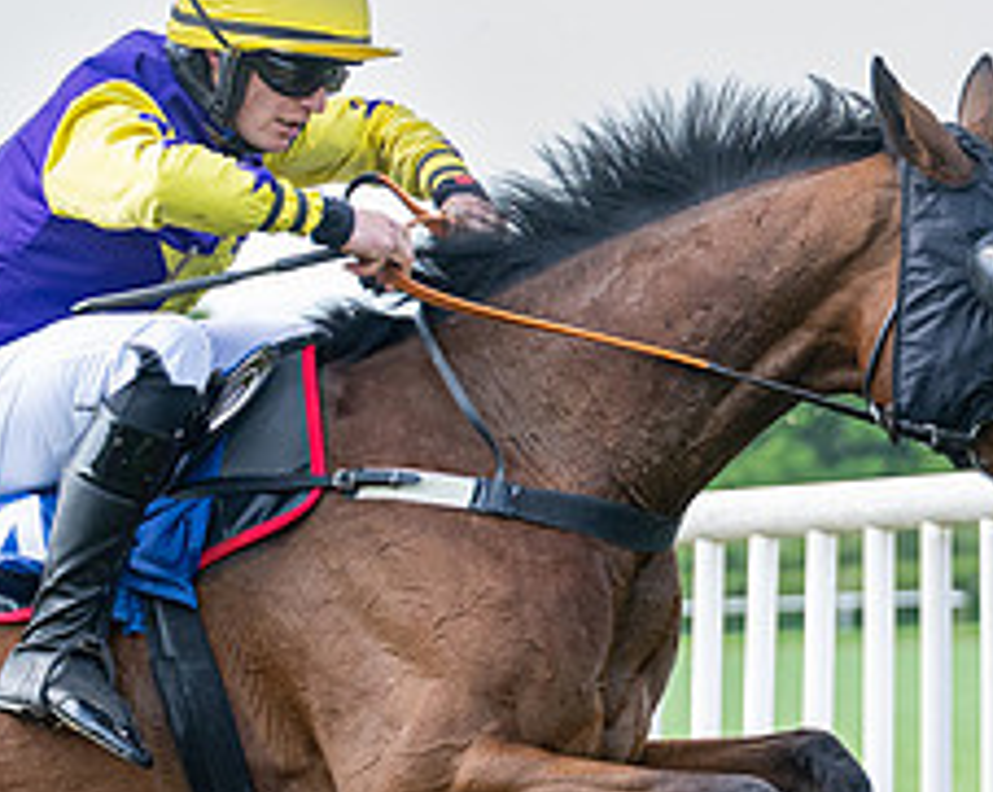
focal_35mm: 296
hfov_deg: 6.5
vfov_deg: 5.2
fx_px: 8688
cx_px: 453
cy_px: 859
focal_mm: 70
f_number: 2.8
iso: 400
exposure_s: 1/2000
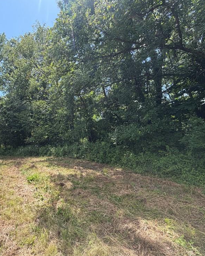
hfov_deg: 68.9
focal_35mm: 19
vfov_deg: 83.3
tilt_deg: +5.7
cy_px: 126
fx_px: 144
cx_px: 69
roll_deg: +3.5
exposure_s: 1/502
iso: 50
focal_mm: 2.22
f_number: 2.2
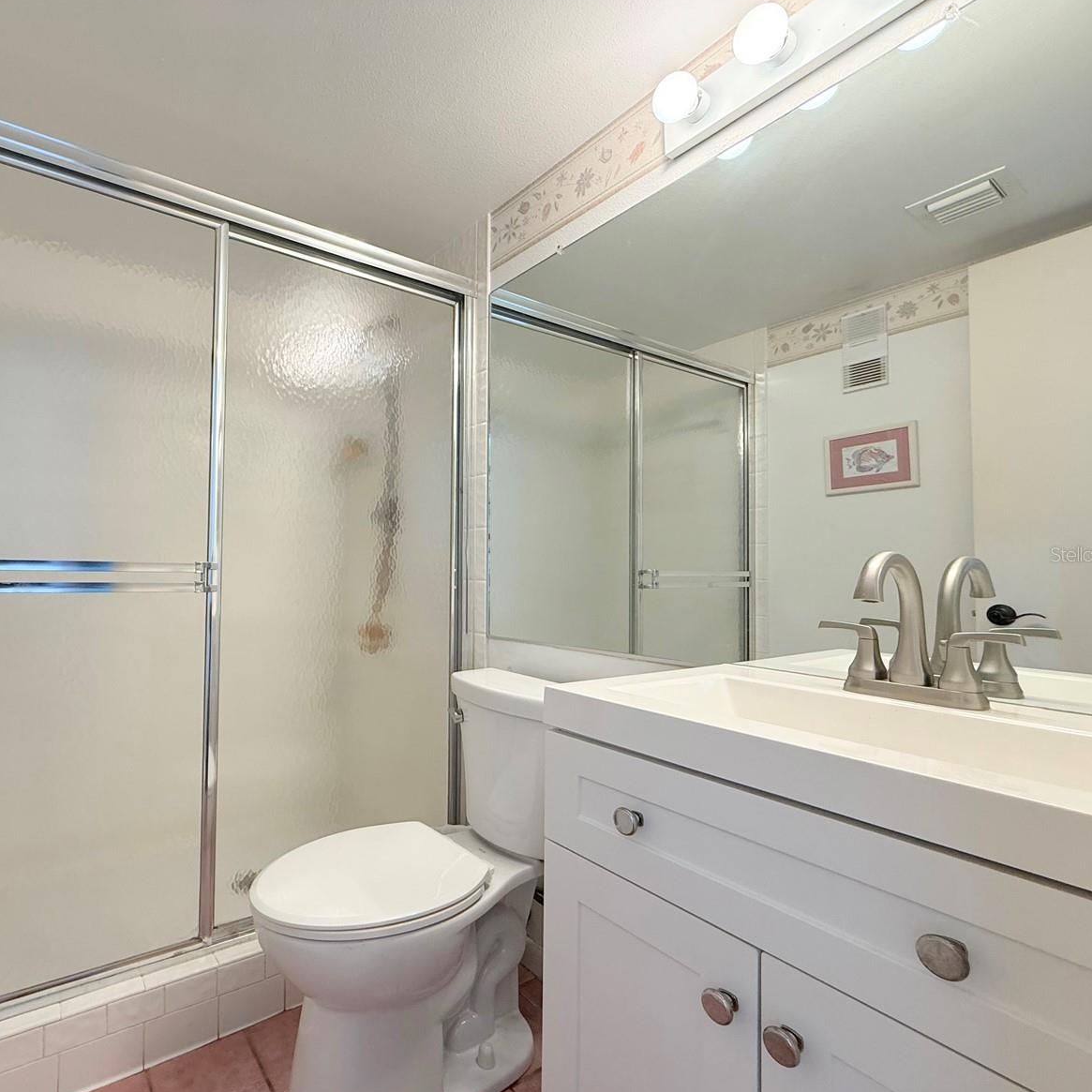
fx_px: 607
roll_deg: -0.6
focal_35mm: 17
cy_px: 554
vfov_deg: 84.0
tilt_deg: +1.1
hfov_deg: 81.9
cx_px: 389
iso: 160
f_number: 2.2
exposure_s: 1/120
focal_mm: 2.22
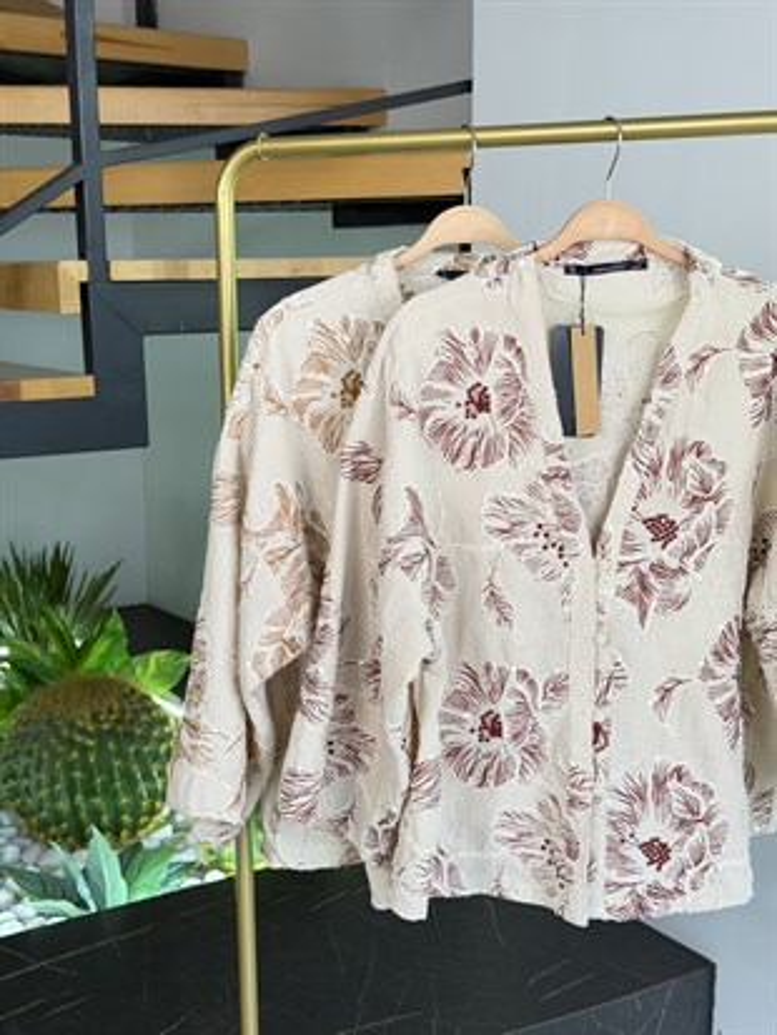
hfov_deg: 30.3
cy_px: 518
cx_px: 388
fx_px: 1436
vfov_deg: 39.6
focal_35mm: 48
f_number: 1.78
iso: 50
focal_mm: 6.76
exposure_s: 1/121
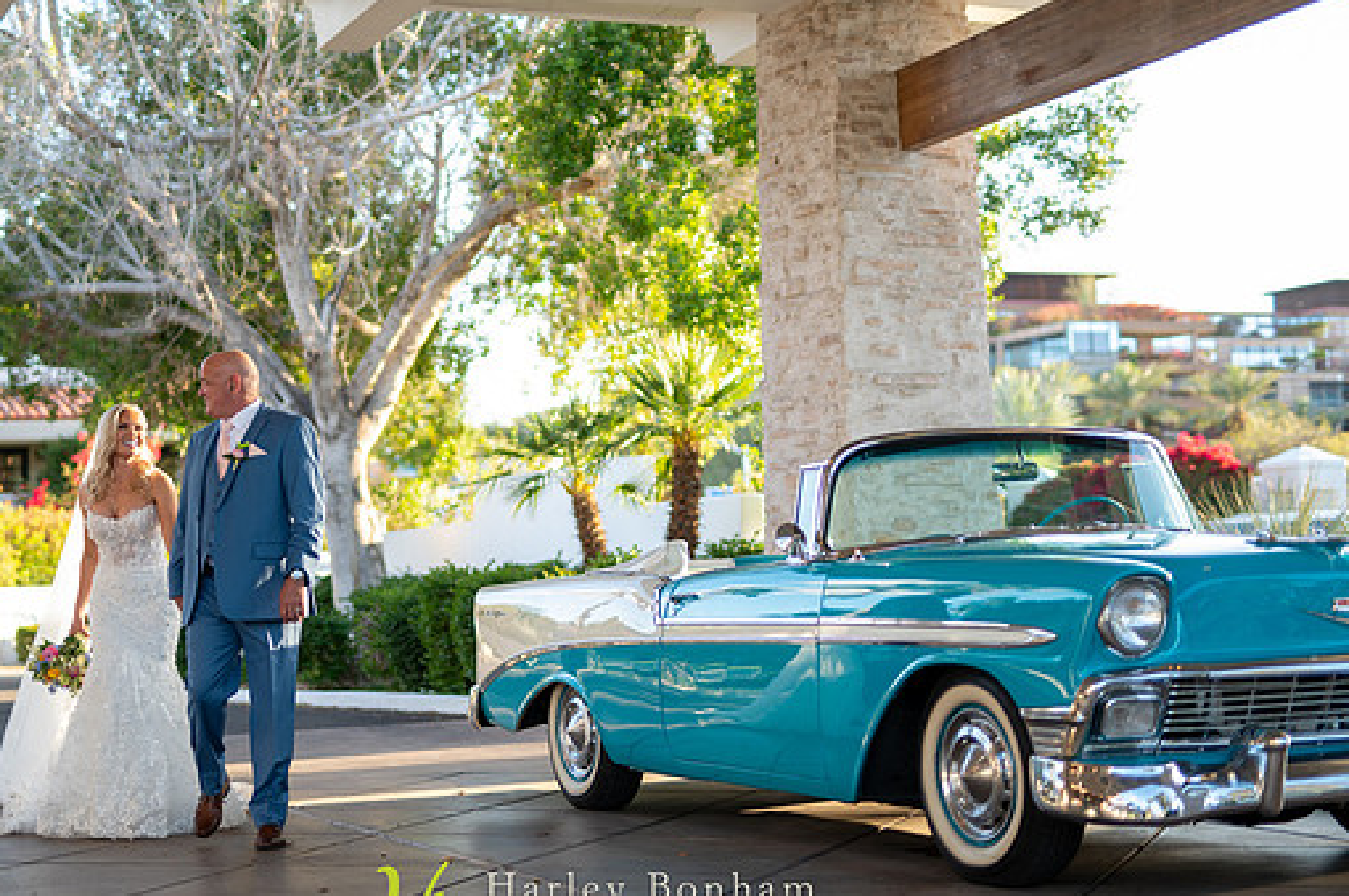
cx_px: 550
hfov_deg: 33.3
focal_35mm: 60
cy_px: 450
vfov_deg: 22.6
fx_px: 2246
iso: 100
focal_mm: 50
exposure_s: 1/400
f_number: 1.4
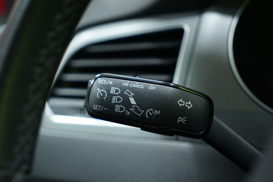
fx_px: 531
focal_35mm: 70
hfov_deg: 28.8
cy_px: 91
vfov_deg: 19.5
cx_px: 136
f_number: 4.5
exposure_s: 1/20
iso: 800
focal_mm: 70
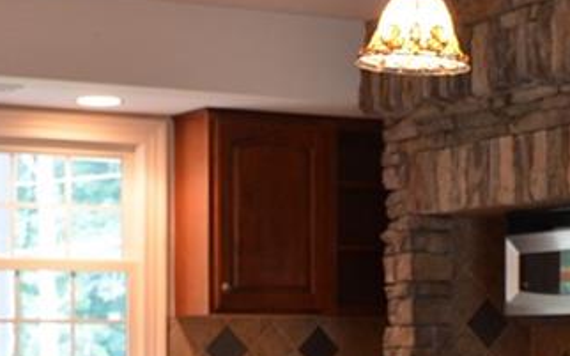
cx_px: 260
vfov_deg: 11.6
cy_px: 383
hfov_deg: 18.7
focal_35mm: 112
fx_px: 1733
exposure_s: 1/30
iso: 1000
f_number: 3.8
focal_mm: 23
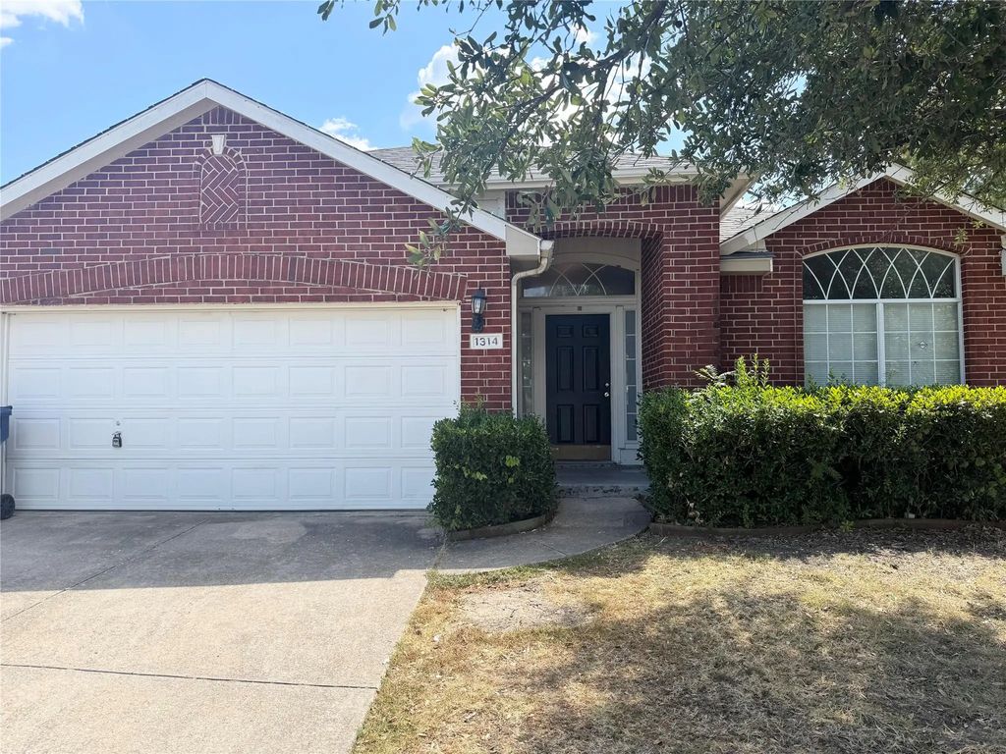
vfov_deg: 56.8
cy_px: 377
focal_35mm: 24
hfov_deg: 71.6
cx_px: 503
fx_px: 697
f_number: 1.78
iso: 80
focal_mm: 6.76
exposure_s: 1/1339
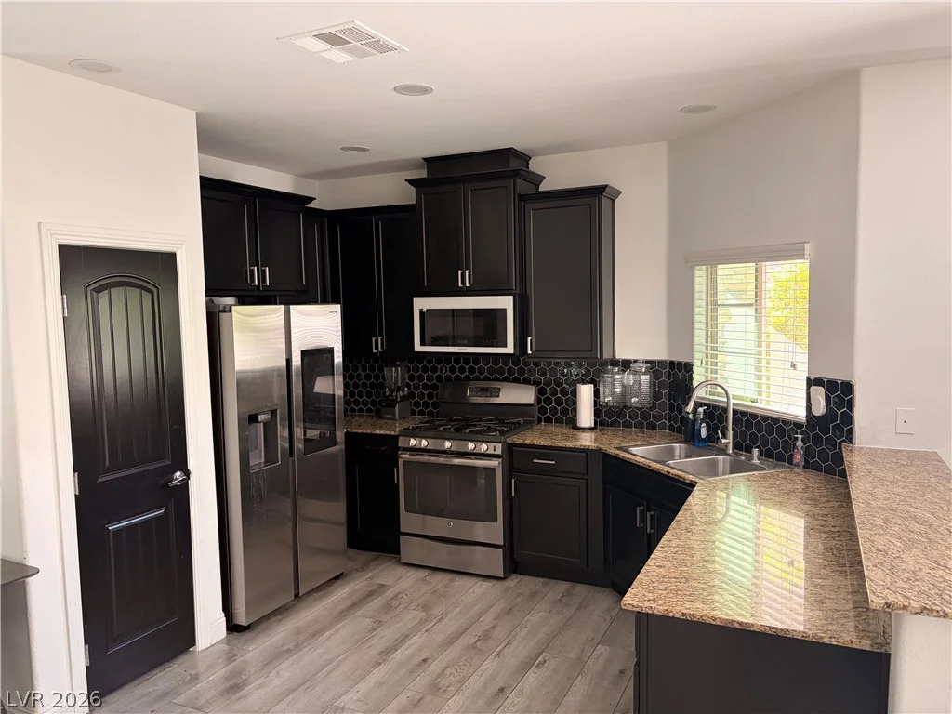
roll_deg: +0.7
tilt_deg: -2.9
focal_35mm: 26
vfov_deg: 53.1
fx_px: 715
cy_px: 357
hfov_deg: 67.3
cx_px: 476
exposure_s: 1/60
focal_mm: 5.96
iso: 200
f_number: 1.6
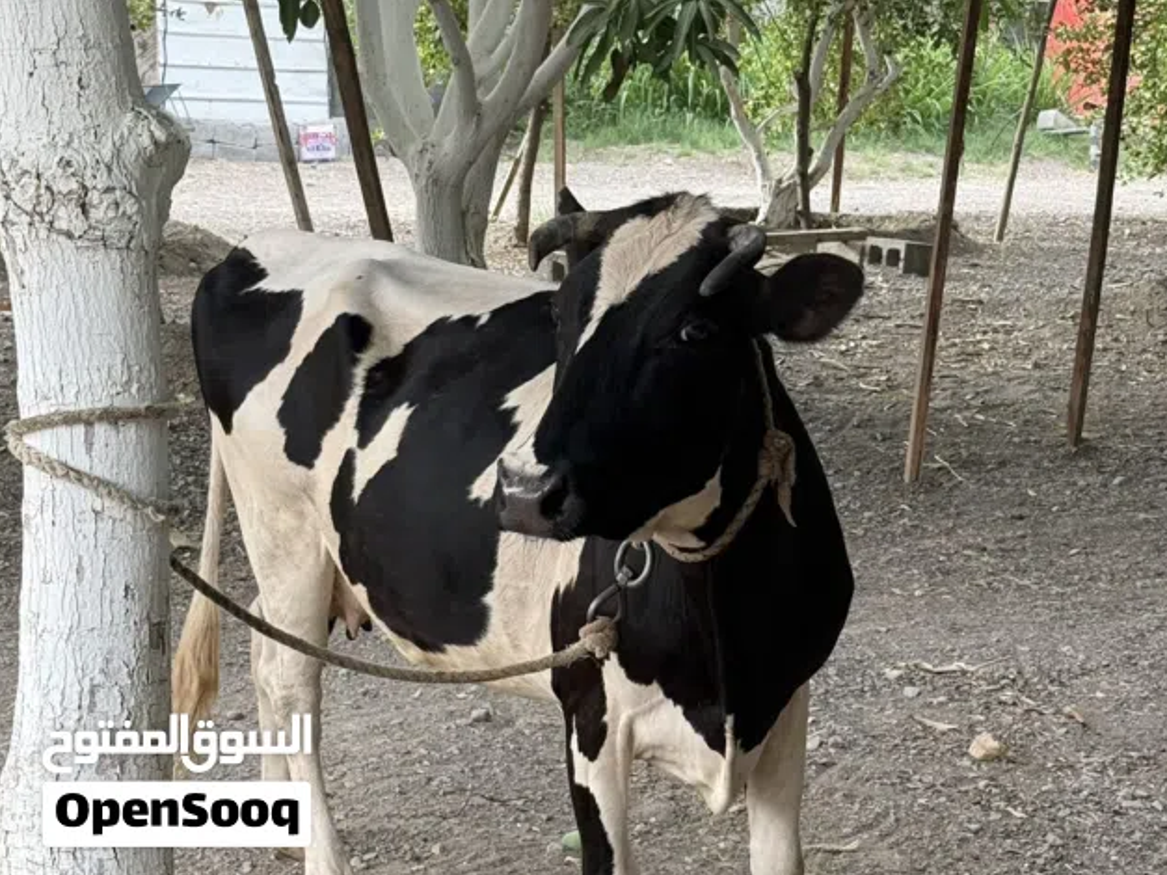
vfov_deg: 29.7
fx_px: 1652
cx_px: 592
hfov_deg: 38.9
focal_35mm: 49
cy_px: 445
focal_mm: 6.76
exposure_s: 1/223
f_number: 1.78
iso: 80
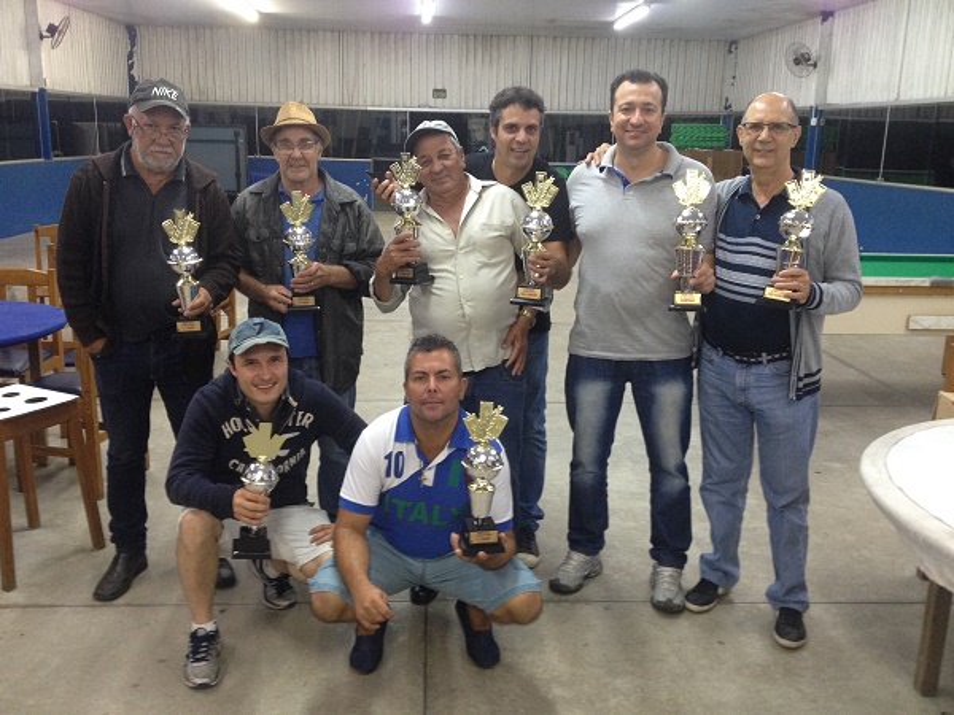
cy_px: 358
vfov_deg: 40.7
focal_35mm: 35
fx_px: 965
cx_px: 477
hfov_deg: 52.6
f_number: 2.4
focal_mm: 4.28
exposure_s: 1/20
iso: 160
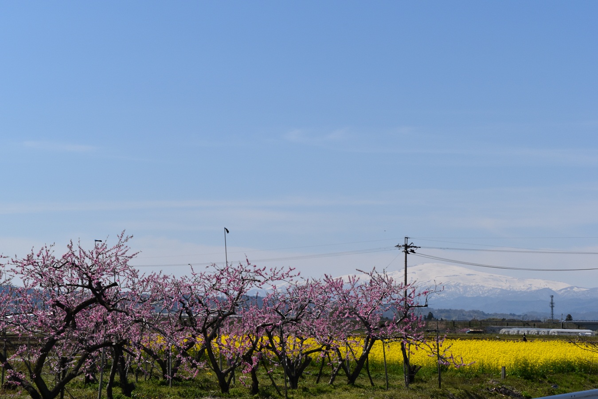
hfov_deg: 24.6
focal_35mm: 82
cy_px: 200
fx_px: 1371
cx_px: 299
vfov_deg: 16.6
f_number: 11
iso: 200
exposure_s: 1/500
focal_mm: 55
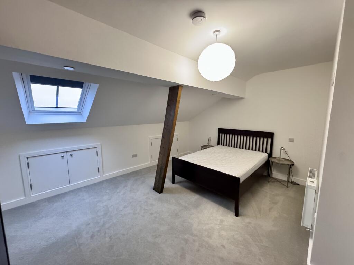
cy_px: 132
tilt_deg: -6.6
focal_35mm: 14
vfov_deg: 85.7
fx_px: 143
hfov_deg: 102.1
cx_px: 177
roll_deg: +0.6
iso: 1000
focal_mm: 2.22
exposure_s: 1/50
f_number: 2.2
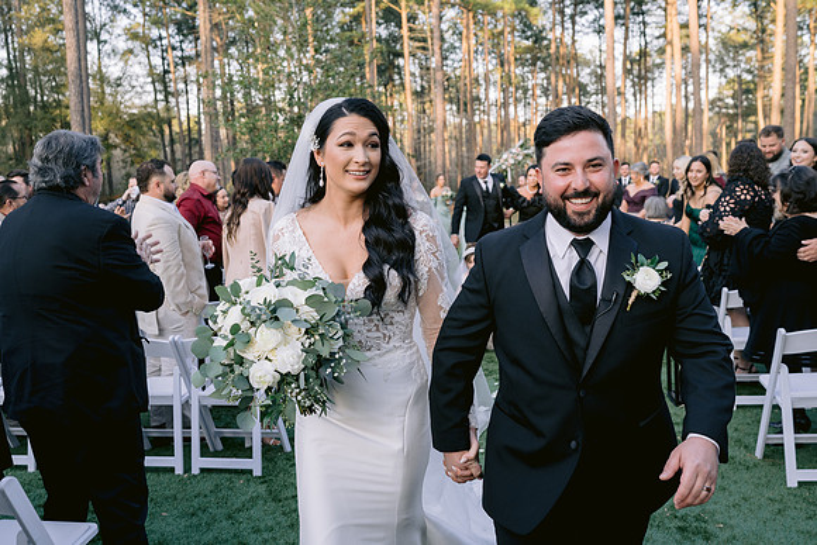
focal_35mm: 35
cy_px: 272
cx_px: 408
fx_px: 794
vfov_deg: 37.9
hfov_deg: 54.4
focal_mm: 35
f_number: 5
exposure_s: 1/200
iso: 400
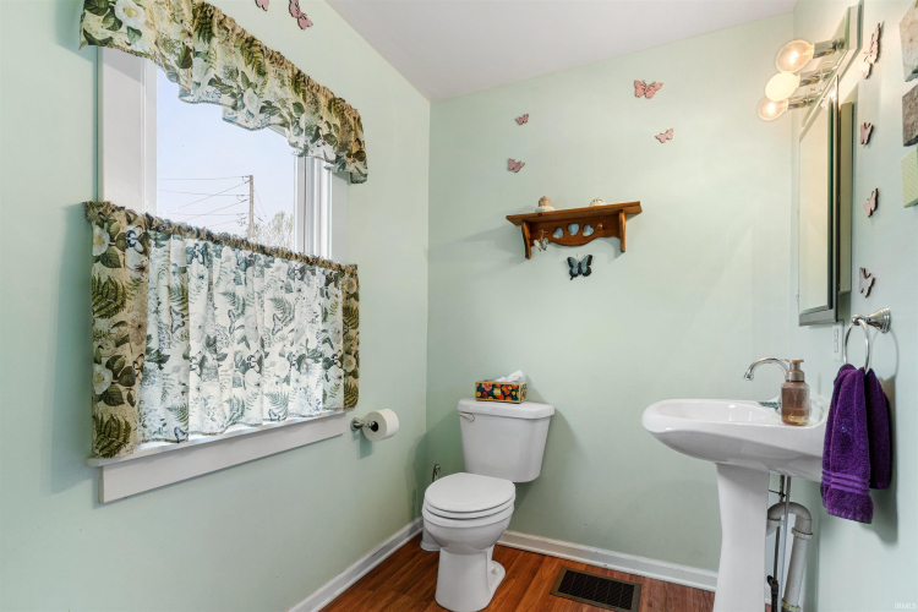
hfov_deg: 93.3
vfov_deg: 70.4
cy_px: 306
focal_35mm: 17
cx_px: 459
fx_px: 433
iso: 640
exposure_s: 1/10
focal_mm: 17
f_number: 6.3
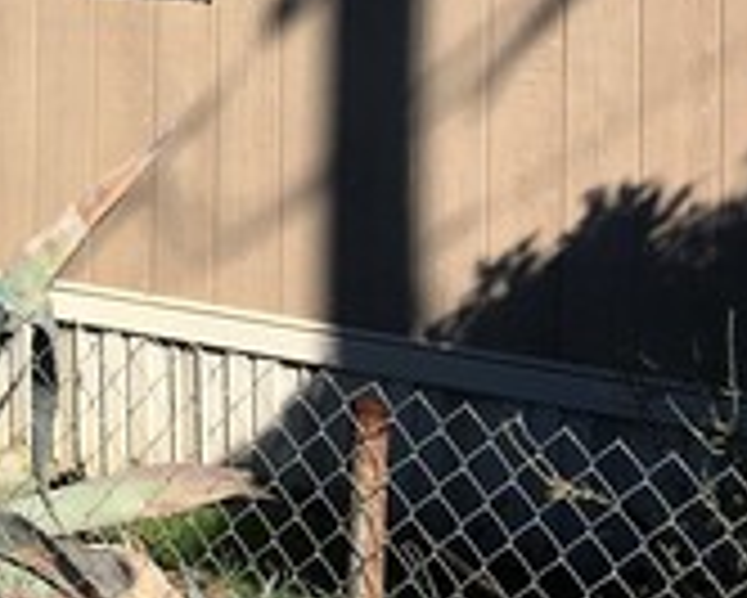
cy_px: -247
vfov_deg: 13.5
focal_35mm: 109
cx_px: -364
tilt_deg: +2.1
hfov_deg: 16.2
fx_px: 2411
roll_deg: -0.7
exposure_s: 1/1672
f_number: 2.2
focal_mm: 4.15
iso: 25
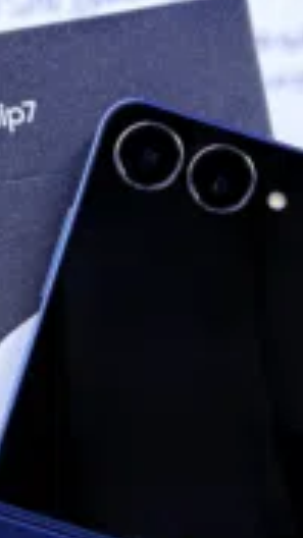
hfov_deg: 10.2
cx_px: 113
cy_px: 486
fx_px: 1700
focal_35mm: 119
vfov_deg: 17.7
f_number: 1.78
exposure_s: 1/100
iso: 80
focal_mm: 6.76
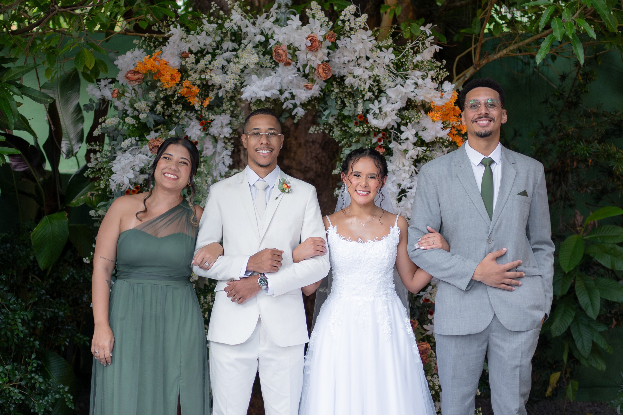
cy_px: 208
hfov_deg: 36.7
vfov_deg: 24.9
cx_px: 298
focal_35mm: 54
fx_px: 939
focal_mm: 35
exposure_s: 1/400
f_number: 1.4
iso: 1000
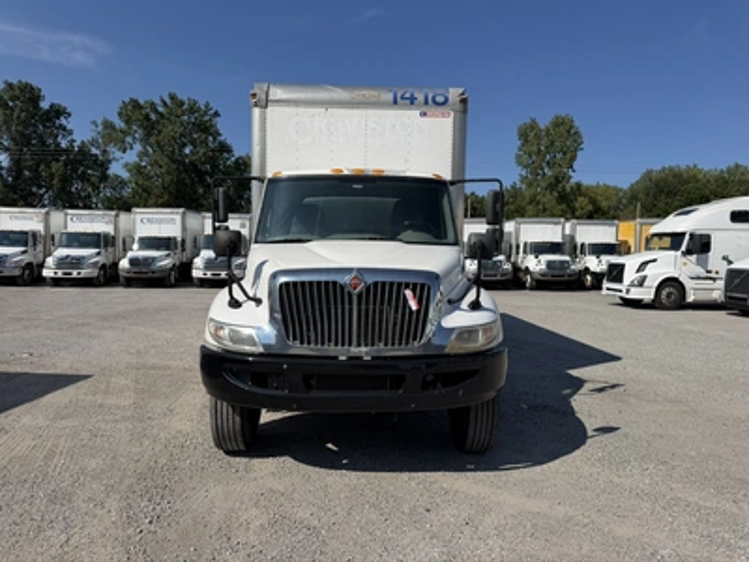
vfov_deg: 56.8
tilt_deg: -0.6
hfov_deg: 71.6
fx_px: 519
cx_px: 374
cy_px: 281
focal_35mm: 24
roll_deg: -3.2
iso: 80
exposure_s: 1/8130
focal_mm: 6.76
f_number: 1.78
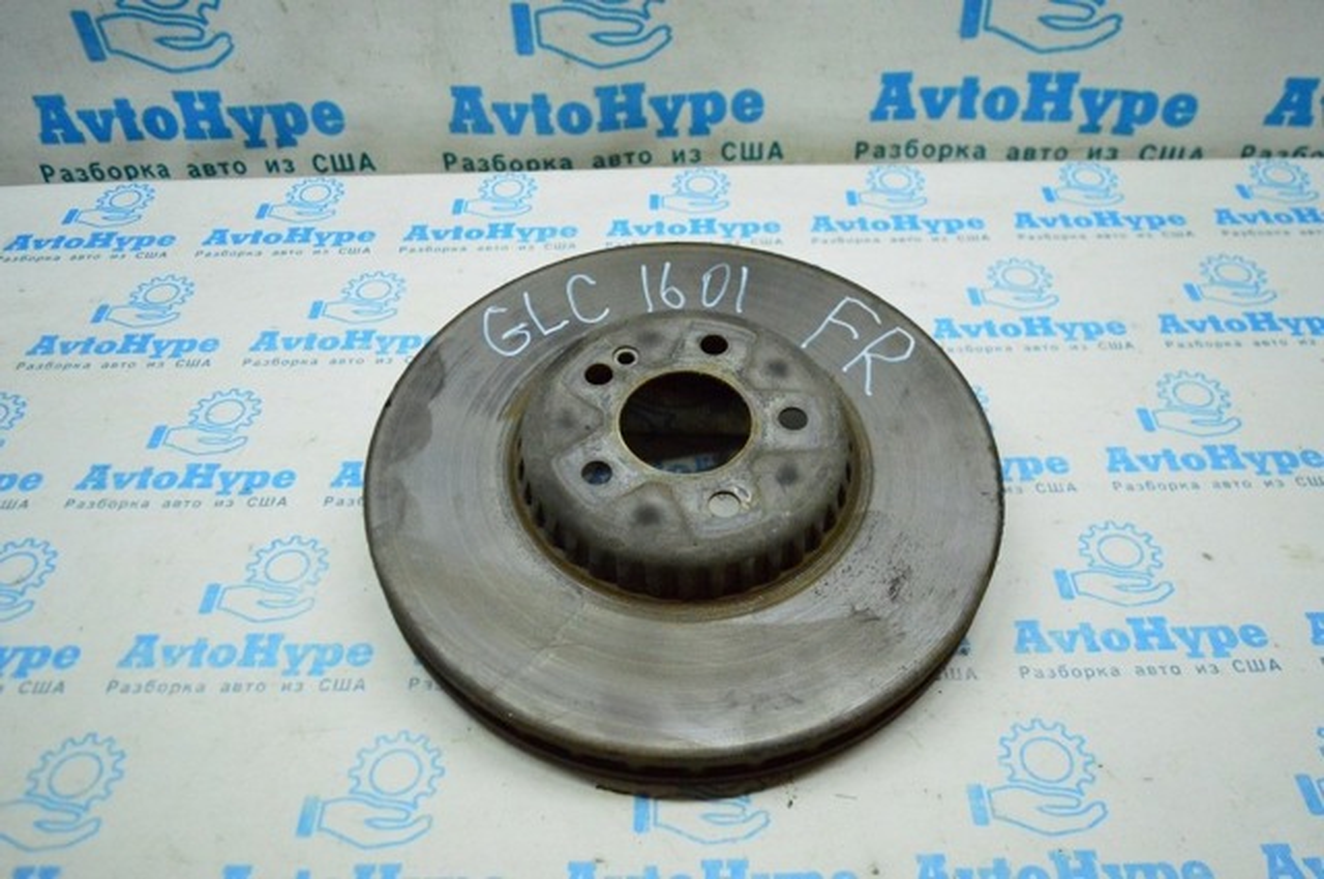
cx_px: 662
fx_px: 1157
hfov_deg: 59.6
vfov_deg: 41.6
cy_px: 440
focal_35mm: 32
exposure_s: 1/1000
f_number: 3.8
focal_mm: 21
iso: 6400
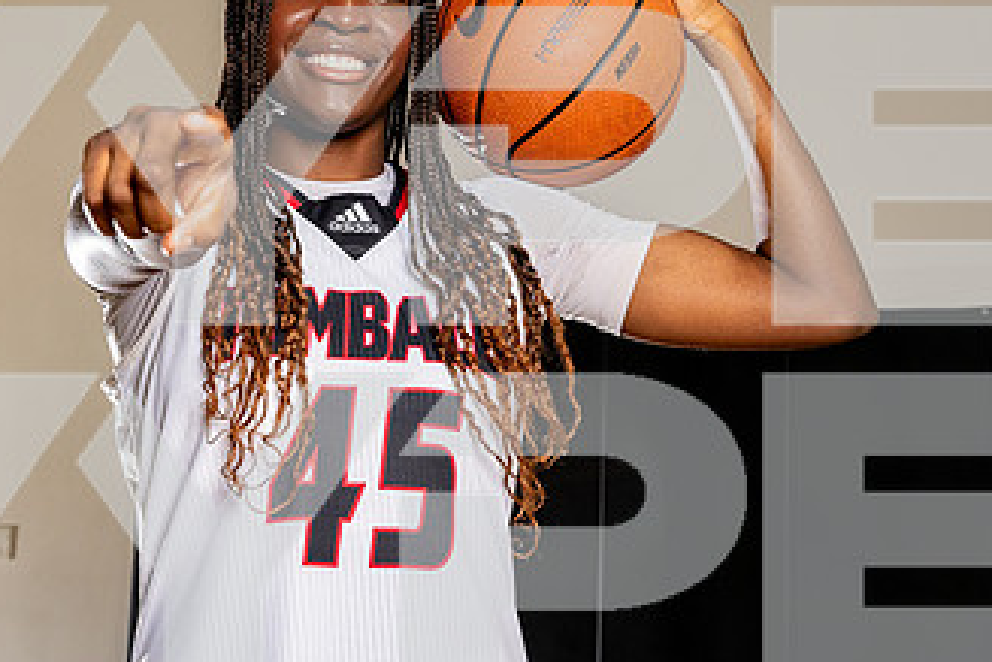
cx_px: 351
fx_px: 1957
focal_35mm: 71
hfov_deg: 28.3
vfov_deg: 19.1
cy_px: 168
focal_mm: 40.1
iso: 640
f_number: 7.1
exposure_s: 1/200
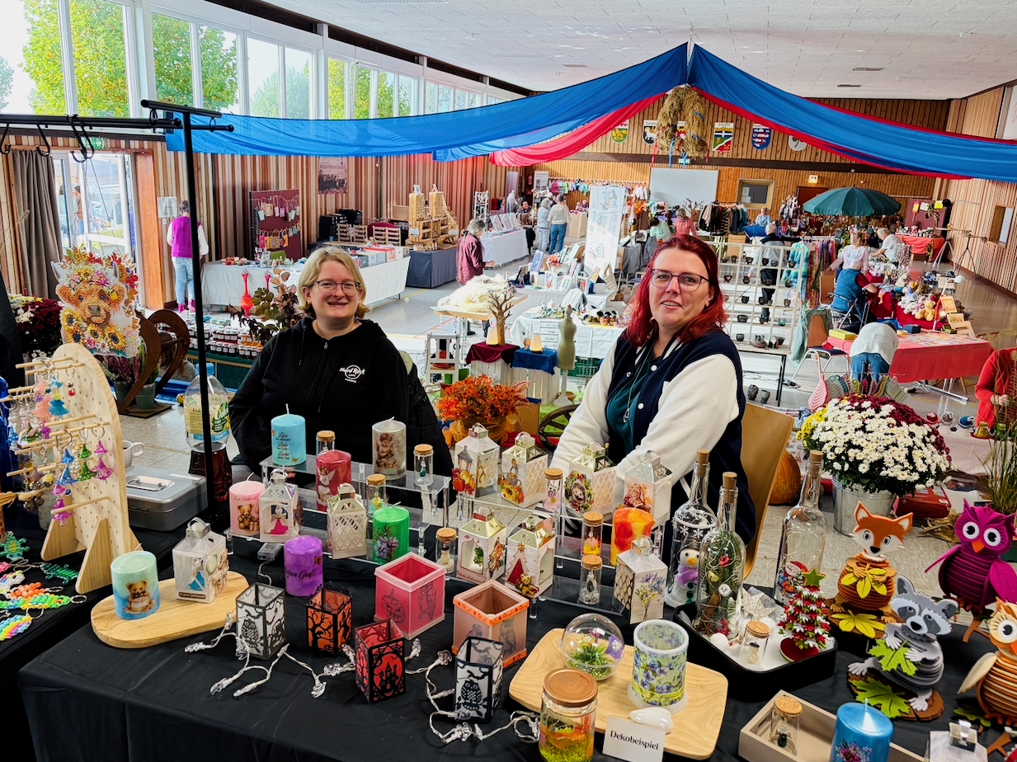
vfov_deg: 51.3
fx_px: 793
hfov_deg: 65.3
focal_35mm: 27
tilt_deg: -14.3
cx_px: 492
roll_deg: -1.3
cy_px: 375
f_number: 1.6
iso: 40
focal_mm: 5.96
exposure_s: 1/122
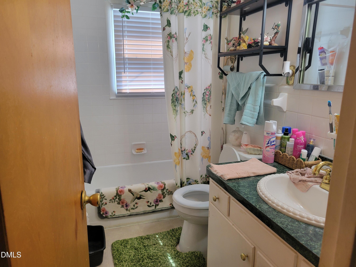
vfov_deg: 53.1
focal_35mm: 26
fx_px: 267
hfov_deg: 67.3
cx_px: 178
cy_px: 134
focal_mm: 5.4
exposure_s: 1/120
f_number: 1.8
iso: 200
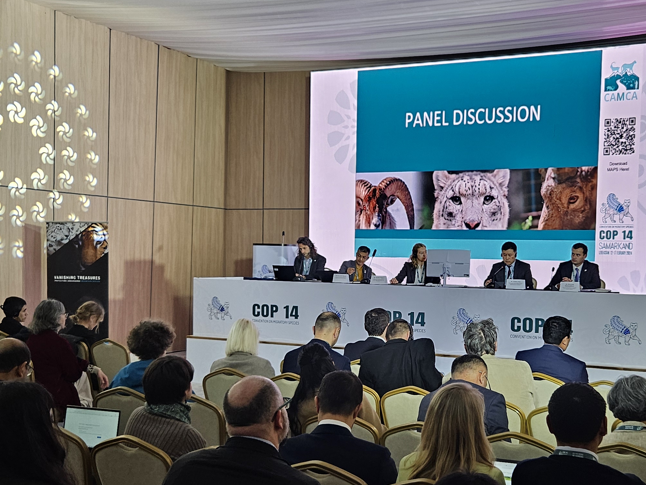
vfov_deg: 31.4
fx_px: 858
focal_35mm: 46
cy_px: 295
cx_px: 397
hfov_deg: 41.0
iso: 160
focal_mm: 5.4
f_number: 1.8
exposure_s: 1/60
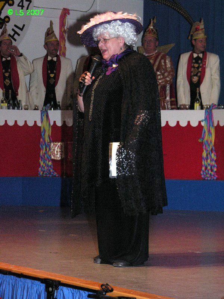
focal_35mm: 127
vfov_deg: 15.5
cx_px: 112
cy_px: 150
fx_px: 1096
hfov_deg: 11.7
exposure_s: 1/60.1
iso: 200
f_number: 4.3
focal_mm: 32.4
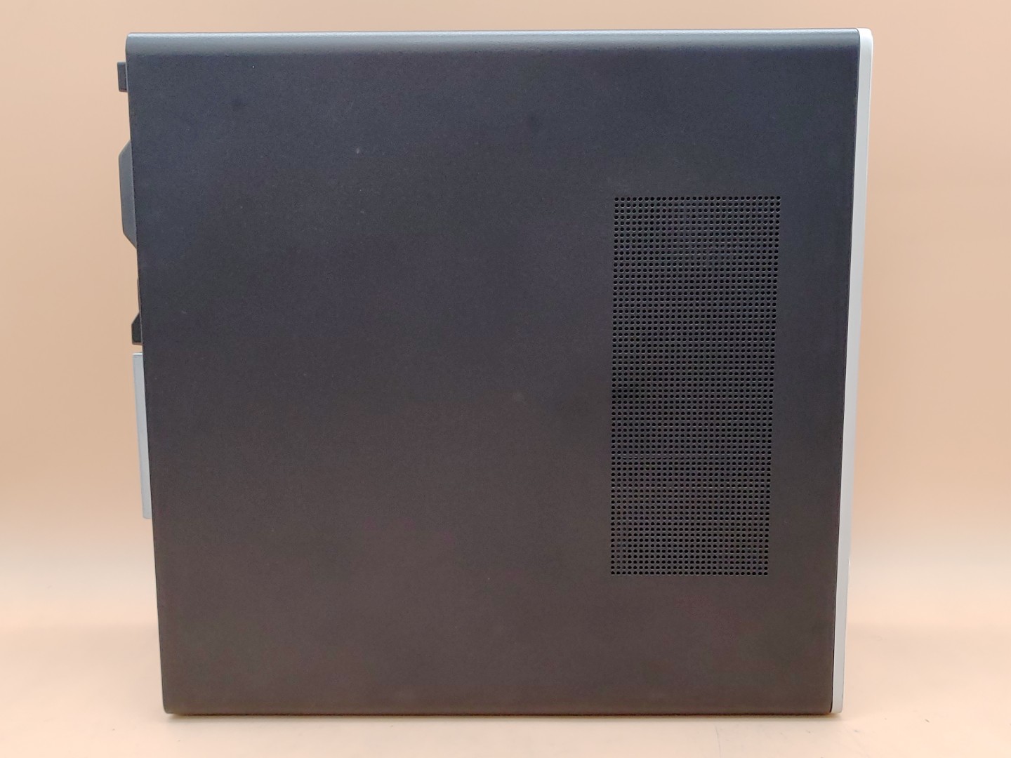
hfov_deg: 45.8
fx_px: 1197
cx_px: 506
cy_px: 379
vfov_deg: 35.1
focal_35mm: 41
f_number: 1.8
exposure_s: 1/120
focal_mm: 4.36
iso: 100
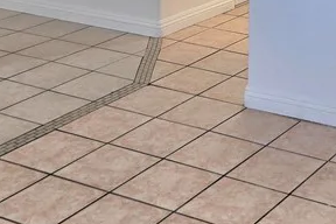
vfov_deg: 14.2
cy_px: -183
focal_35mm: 85
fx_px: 793
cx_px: 371
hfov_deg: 22.5
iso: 100
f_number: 1.8
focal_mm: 5.4
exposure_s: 1/120
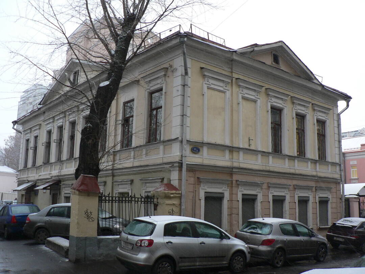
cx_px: 182
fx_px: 380
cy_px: 137
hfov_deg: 51.4
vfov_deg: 39.7
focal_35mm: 36
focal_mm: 6
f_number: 2.8
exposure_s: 1/30
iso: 150
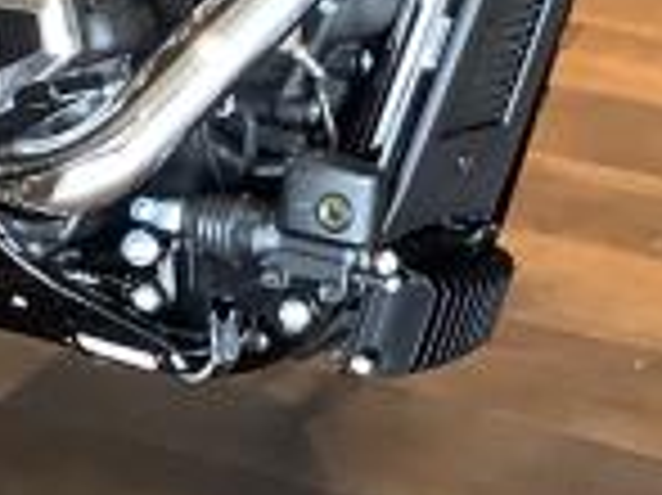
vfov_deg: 8.6
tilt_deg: -18.5
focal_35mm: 169
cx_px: 311
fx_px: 3229
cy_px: -184
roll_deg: -0.2
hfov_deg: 11.7
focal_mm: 3.3
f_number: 2.4
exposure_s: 1/50
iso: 200
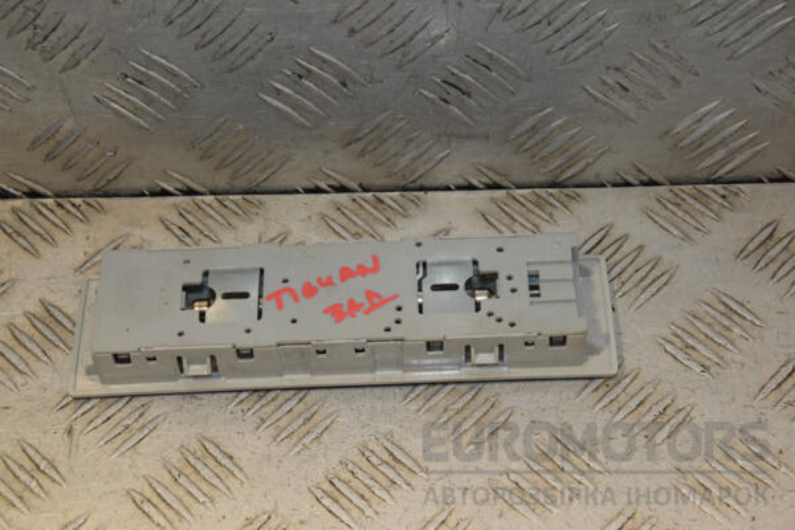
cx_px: 398
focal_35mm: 78
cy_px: 265
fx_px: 1722
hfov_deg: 26.0
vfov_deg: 17.5
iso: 800
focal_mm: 52
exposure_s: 1/200
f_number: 8
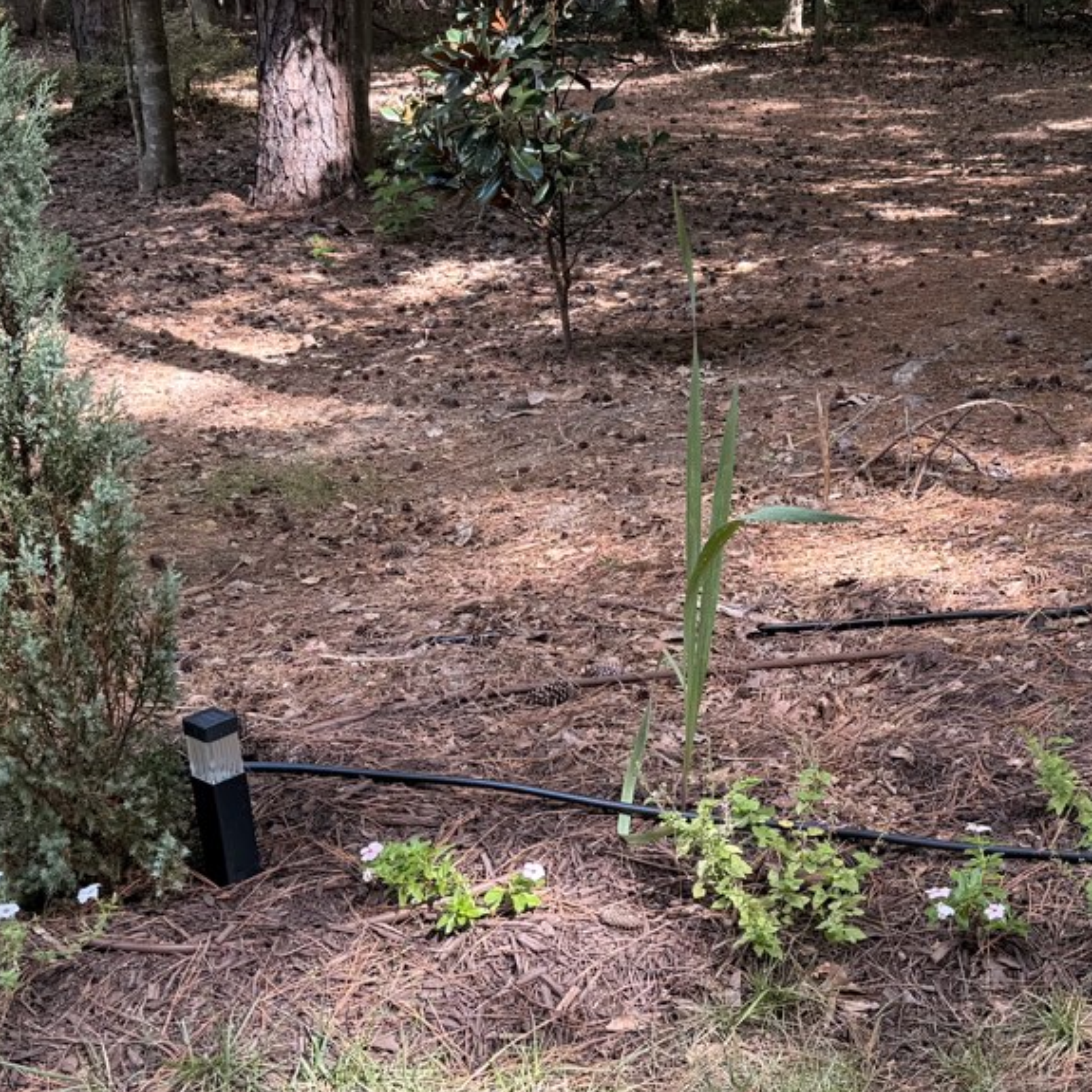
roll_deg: -2.3
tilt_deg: -20.3
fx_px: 2106
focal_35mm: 59
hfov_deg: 28.5
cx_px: 860
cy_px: 712
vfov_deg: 28.9
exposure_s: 1/150
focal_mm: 6.76
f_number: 1.78
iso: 64
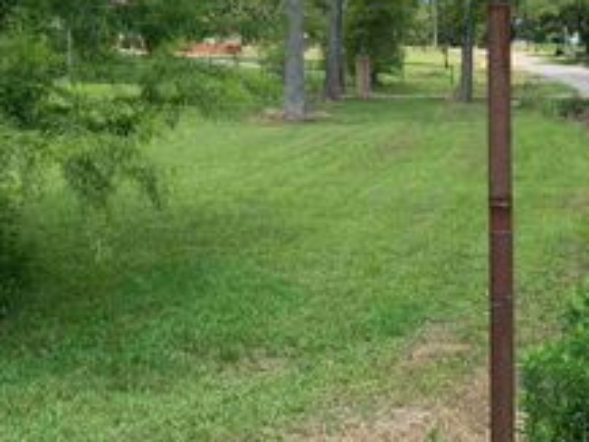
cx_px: 396
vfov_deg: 23.4
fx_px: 1021
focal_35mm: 60
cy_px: 1
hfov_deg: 31.9
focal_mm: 4.25
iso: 25
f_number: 1.8
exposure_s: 1/1490
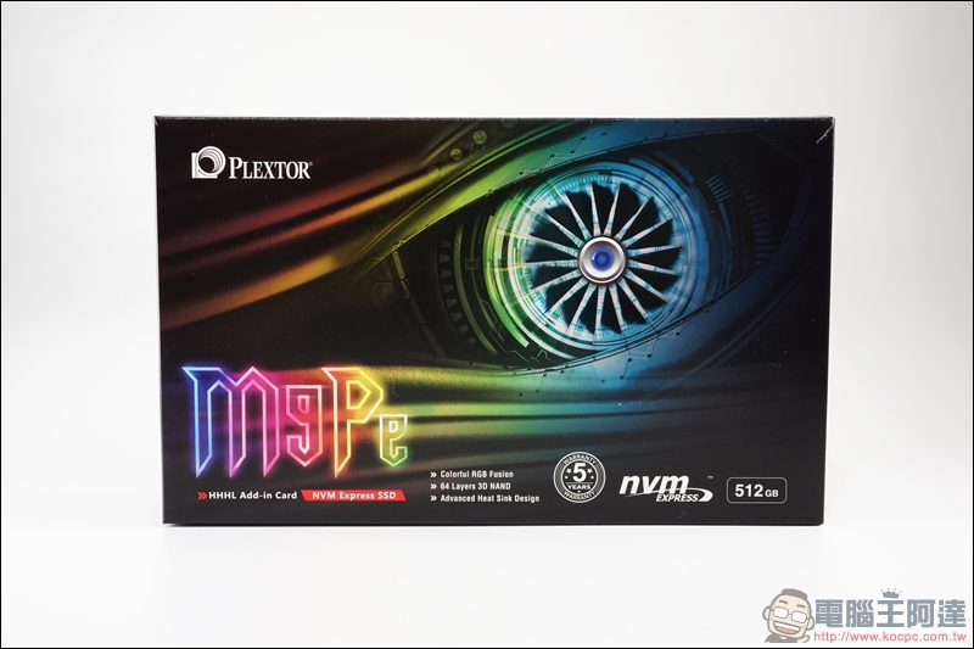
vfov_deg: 28.1
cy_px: 324
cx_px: 487
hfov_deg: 41.1
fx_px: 1298
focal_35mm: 48
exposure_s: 1/2.5
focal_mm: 32
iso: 400
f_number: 16
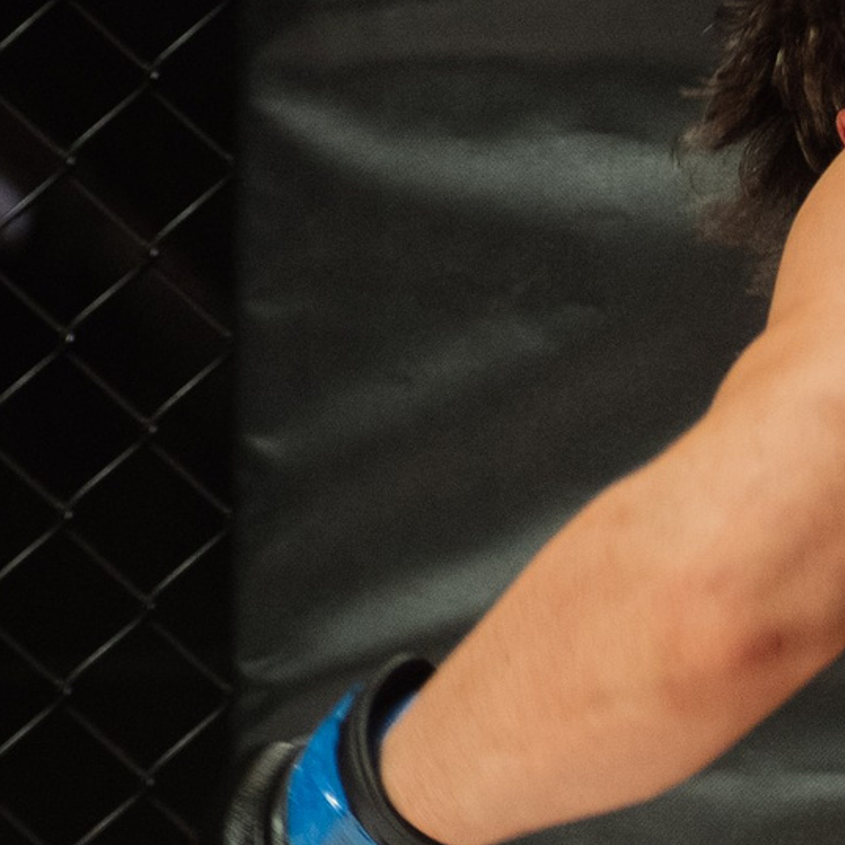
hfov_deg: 3.0
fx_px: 16211
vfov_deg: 3.0
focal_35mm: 587
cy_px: 967
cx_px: 1046
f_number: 4
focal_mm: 145
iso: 2000
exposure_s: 1/640
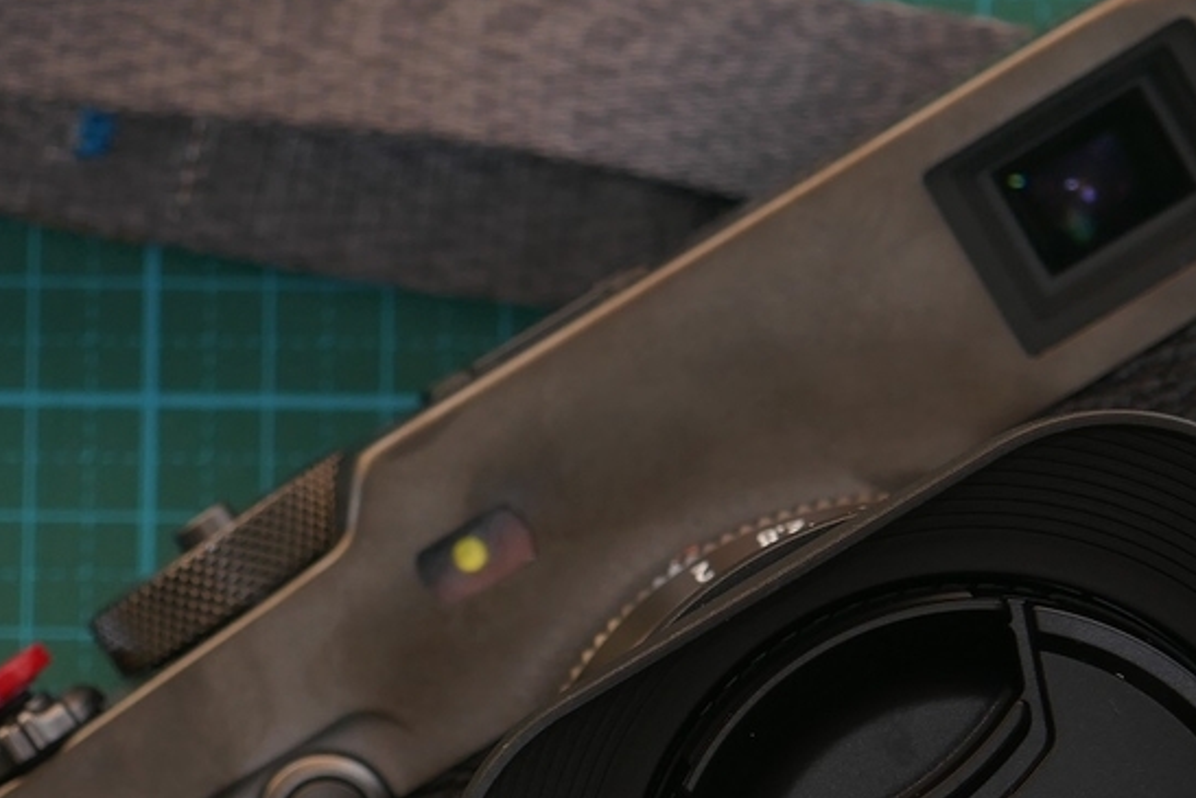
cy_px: 702
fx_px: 7942
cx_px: 564
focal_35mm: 239
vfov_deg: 5.7
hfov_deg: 8.6
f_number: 5.3
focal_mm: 39.6
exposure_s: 1/40
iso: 200
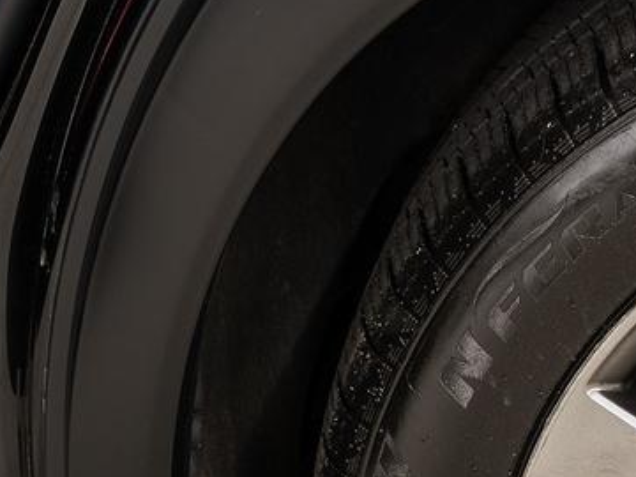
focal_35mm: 225
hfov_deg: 8.6
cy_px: 528
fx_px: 4134
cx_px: 988
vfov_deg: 6.6
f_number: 5.6
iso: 100
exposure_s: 1/2
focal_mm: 52.9
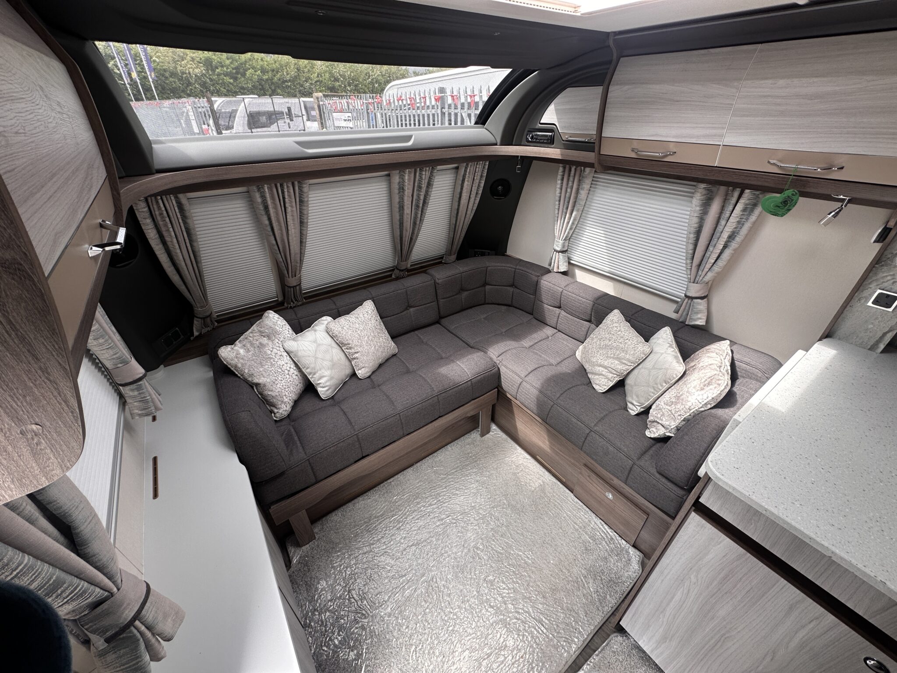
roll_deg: +0.1
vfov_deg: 85.7
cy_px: 336
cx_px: 448
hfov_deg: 102.1
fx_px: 363
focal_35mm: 14
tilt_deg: -32.4
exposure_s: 1/99
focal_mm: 2.22
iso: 50
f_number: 2.2
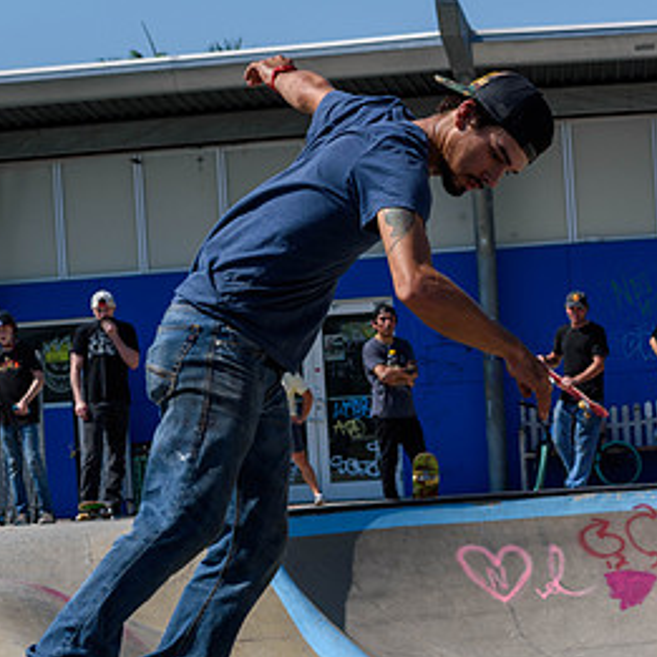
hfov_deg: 9.4
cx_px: 337
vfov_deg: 9.3
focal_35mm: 187
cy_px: 443
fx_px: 4015
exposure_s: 1/800
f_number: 7.1
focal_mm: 85
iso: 200
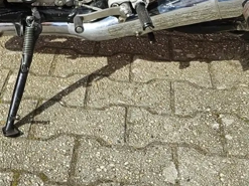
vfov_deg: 14.4
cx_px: 51
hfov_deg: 20.9
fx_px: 669
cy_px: -128
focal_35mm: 93
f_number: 1.8
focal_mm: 5.4
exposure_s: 1/740
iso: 25
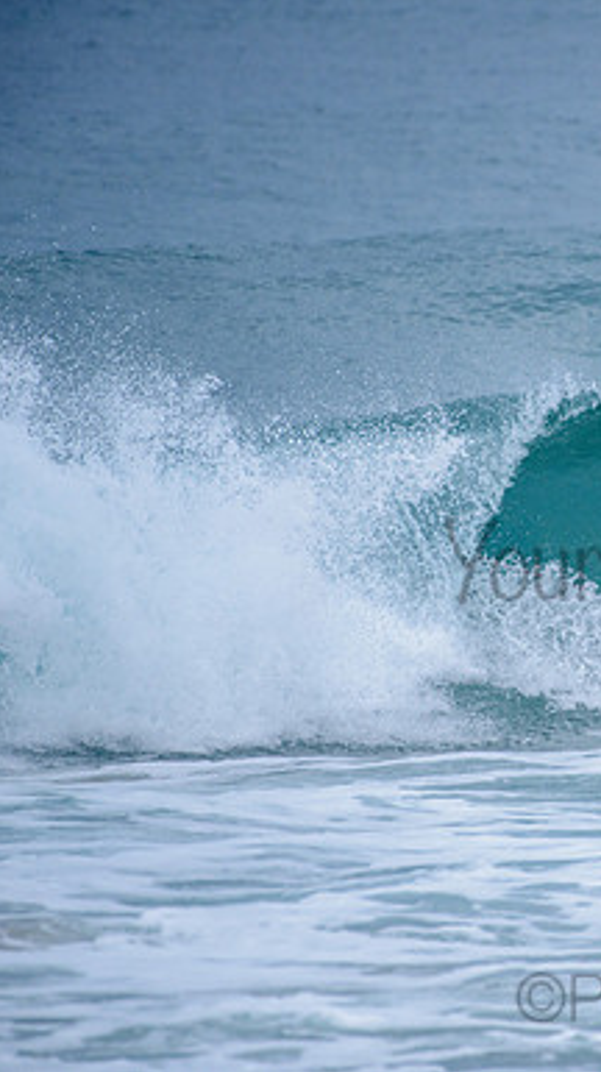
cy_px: 536
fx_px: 22426
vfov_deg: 2.7
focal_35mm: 790
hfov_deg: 1.5
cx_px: 732
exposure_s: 1/2000
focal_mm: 500
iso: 320
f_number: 5.6
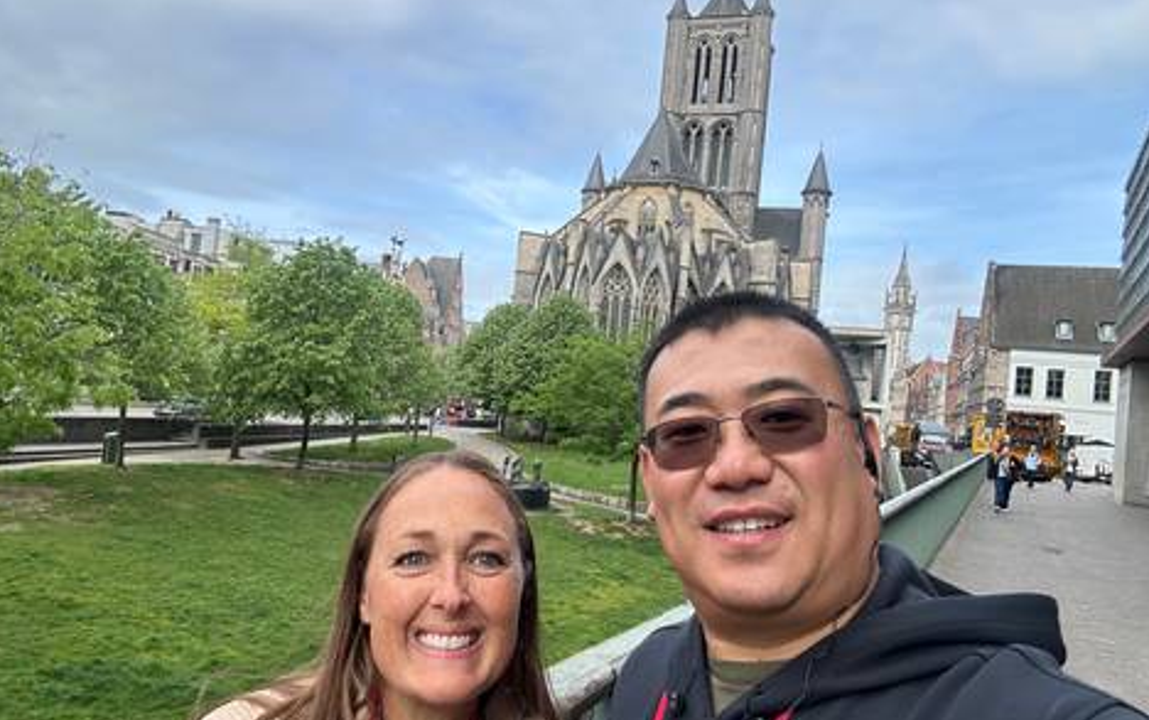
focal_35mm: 25
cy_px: 354
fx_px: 783
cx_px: 565
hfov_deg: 72.5
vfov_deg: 49.3
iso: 25
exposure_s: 1/320
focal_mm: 2.69
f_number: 1.9
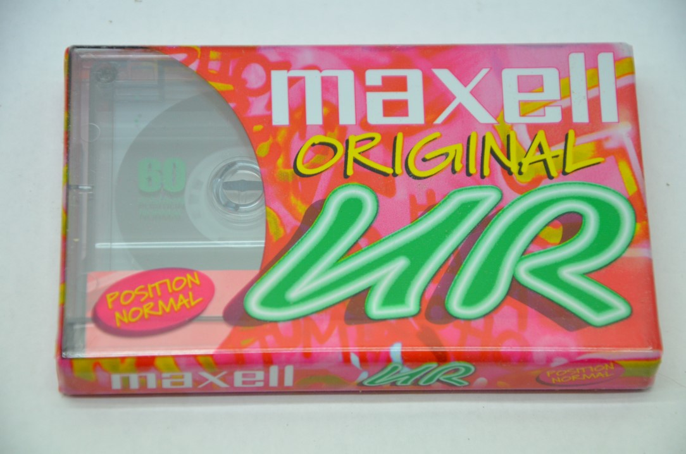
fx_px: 2995
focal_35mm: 158
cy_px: 227
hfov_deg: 13.1
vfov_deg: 8.7
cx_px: 343
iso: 1100
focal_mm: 105
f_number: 5.6
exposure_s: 1/125
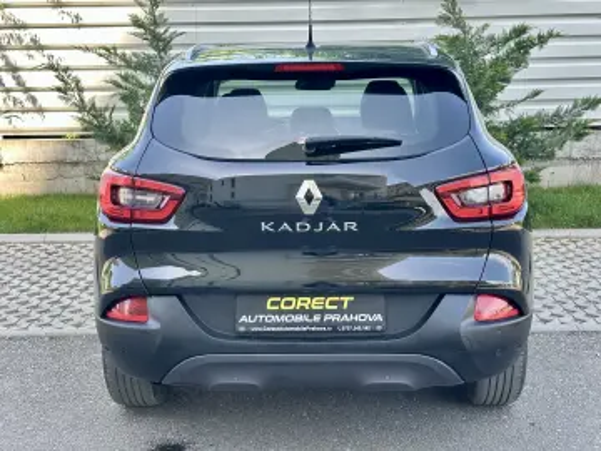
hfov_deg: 39.7
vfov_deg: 30.3
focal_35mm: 48
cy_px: 226
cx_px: 300
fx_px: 833
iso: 64
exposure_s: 1/309
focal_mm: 6.86
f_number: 1.78
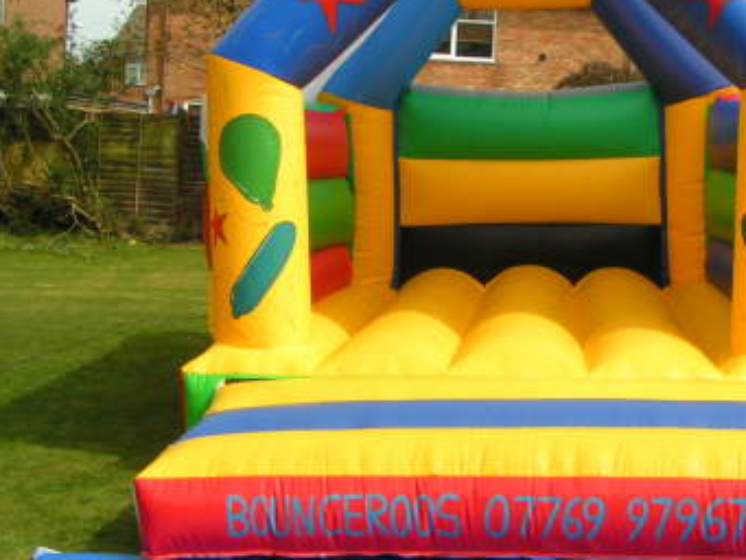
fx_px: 1229
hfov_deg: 33.6
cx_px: 468
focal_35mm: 57
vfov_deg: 25.7
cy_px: 267
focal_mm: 5.8
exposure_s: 1/400
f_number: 5.6
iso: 50
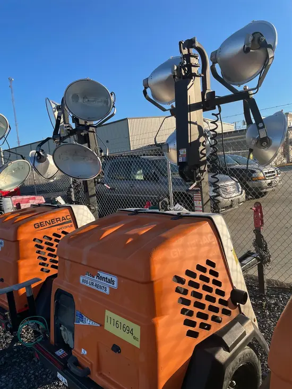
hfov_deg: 53.1
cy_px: 194
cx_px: 146
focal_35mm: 26
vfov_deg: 67.3
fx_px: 292
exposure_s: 1/1642
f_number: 1.6
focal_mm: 4.2
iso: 32
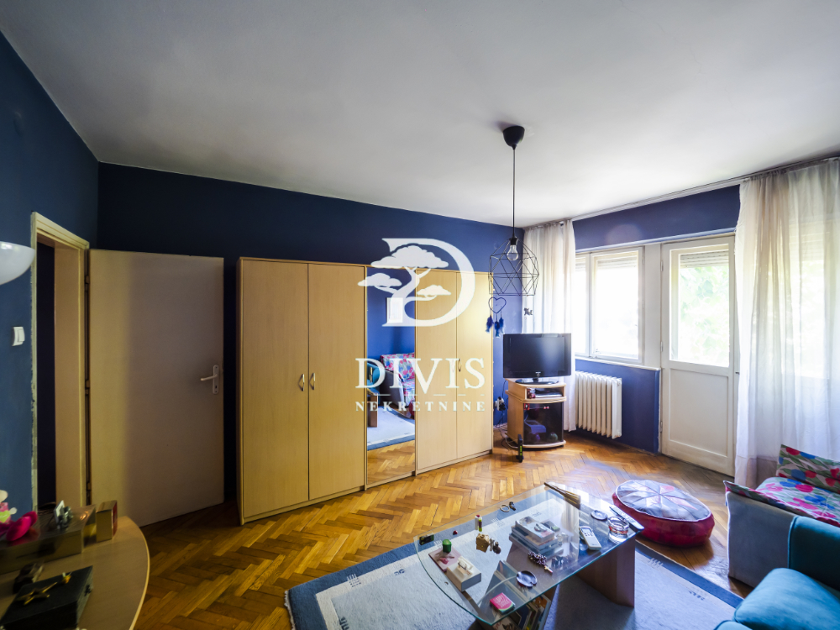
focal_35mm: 14
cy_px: 315
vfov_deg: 85.7
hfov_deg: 102.1
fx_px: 340
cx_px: 420
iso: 400
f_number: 4
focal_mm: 7
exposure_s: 1/6
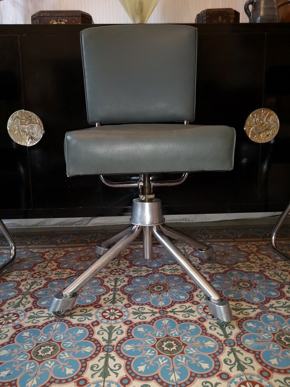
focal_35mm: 27
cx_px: 145
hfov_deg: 51.4
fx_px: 302
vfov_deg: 65.3
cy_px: 194
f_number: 1.8
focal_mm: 3.95
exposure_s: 1/33.3
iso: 250
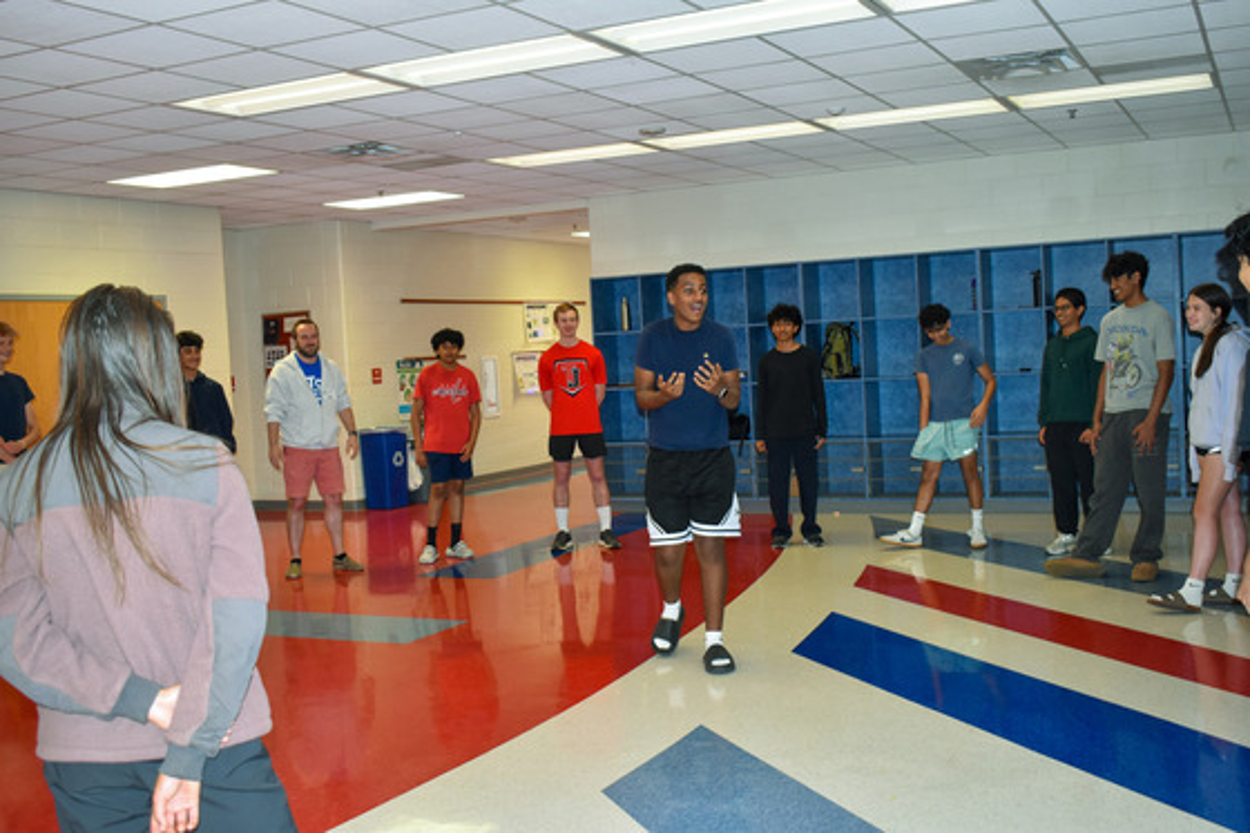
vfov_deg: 35.5
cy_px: 416
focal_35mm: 38
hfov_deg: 51.3
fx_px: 1302
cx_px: 625
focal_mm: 25
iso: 800
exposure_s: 1/100
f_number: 5
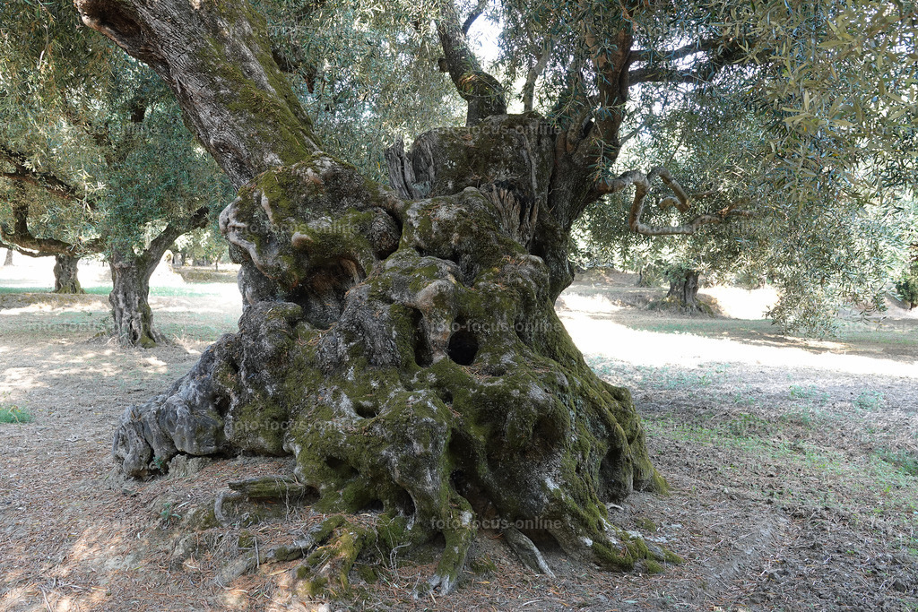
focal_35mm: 34
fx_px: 867
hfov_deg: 55.8
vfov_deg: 38.9
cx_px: 459
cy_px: 306
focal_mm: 12.33
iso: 100
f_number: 2.8
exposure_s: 1/40
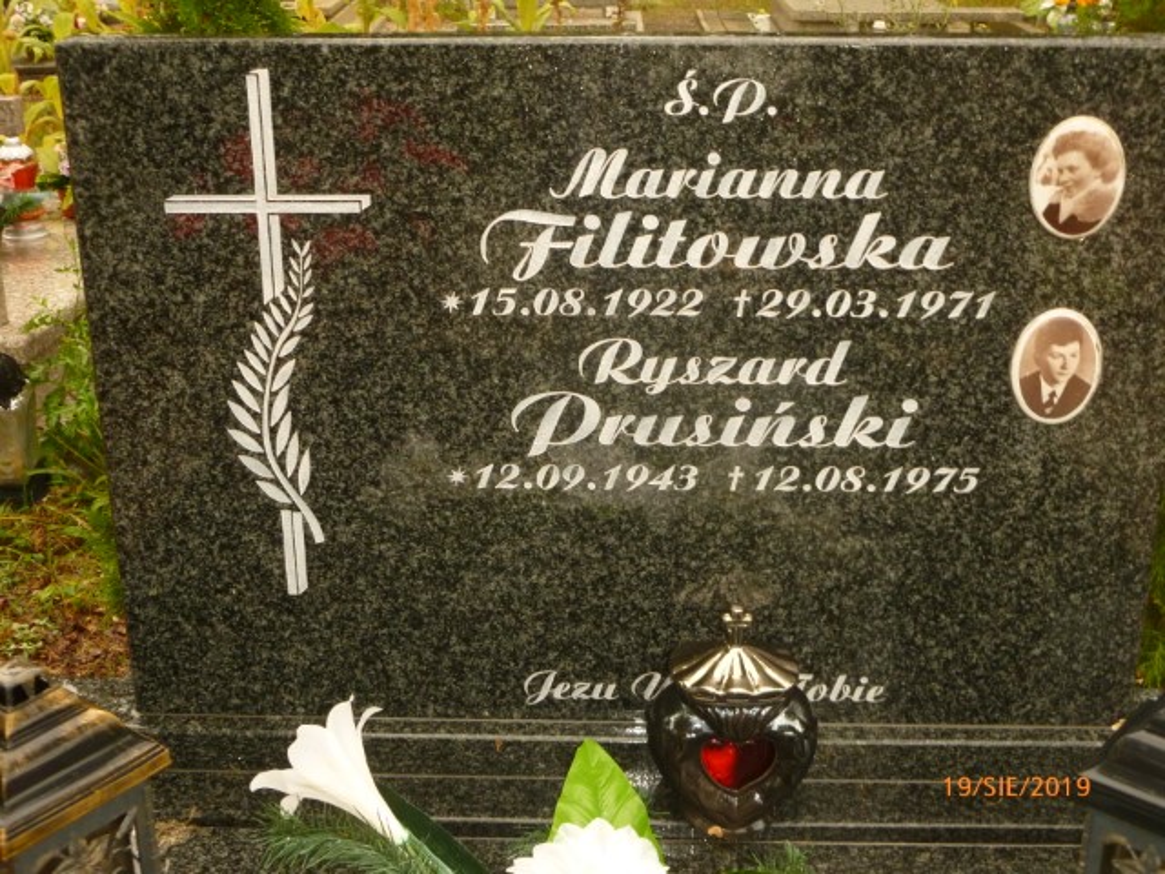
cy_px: 437
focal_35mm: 44
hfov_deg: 42.9
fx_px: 1481
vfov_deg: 32.9
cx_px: 582
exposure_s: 1/60
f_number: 3.8
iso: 200
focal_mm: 7.9
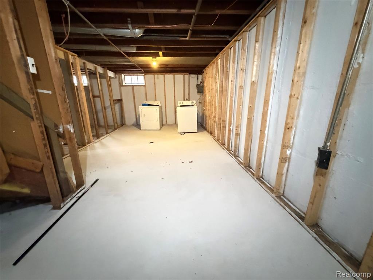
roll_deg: +1.3
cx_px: 186
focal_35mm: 14
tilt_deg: -14.8
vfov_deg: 85.7
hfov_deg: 102.1
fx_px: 151
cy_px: 140
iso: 2500
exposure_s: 1/30
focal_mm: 2.22
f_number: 2.2
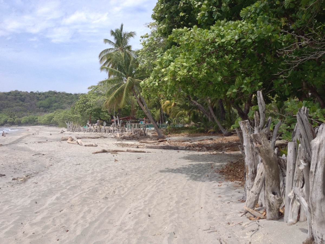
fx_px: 329
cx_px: 162
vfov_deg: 40.7
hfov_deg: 52.6
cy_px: 122
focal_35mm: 35
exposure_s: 1/920
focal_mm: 4.28
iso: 50
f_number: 2.4
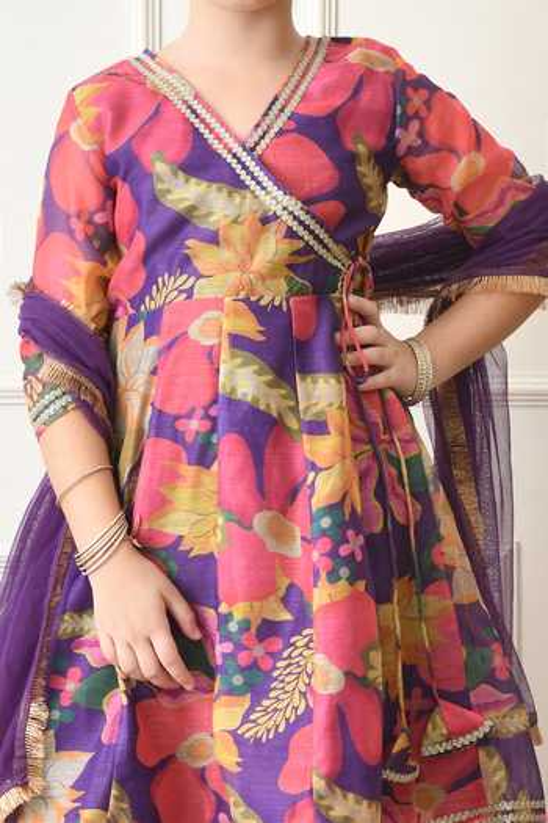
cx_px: 274
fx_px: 1781
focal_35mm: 78
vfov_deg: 26.0
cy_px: 412
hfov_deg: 17.5
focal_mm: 78
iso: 320
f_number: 8
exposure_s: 1/160
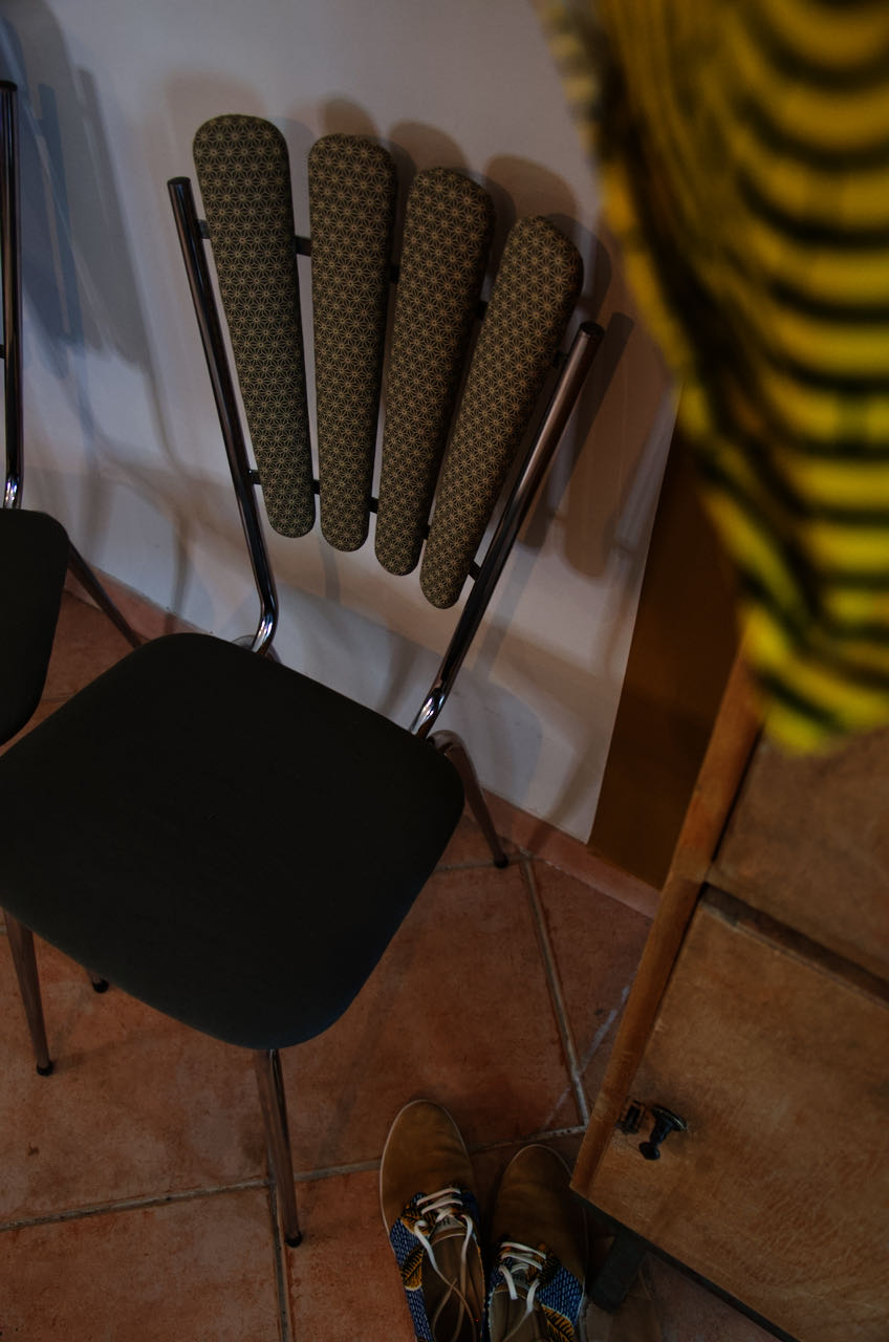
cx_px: 444
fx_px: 1228
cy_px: 671
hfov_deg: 39.8
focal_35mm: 33
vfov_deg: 57.3
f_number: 3.8
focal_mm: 22
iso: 2200
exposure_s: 1/30
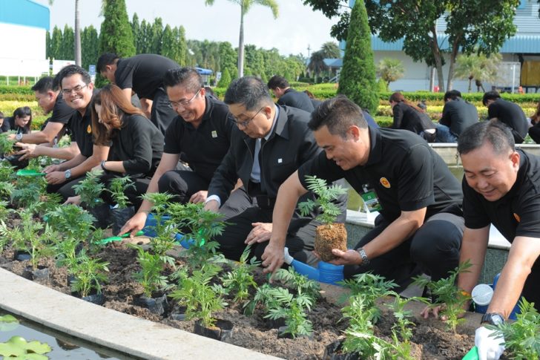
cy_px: 180
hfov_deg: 32.4
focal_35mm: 62
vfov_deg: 21.9
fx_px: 930
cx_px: 270
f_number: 16
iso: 640
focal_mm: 62
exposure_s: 1/200
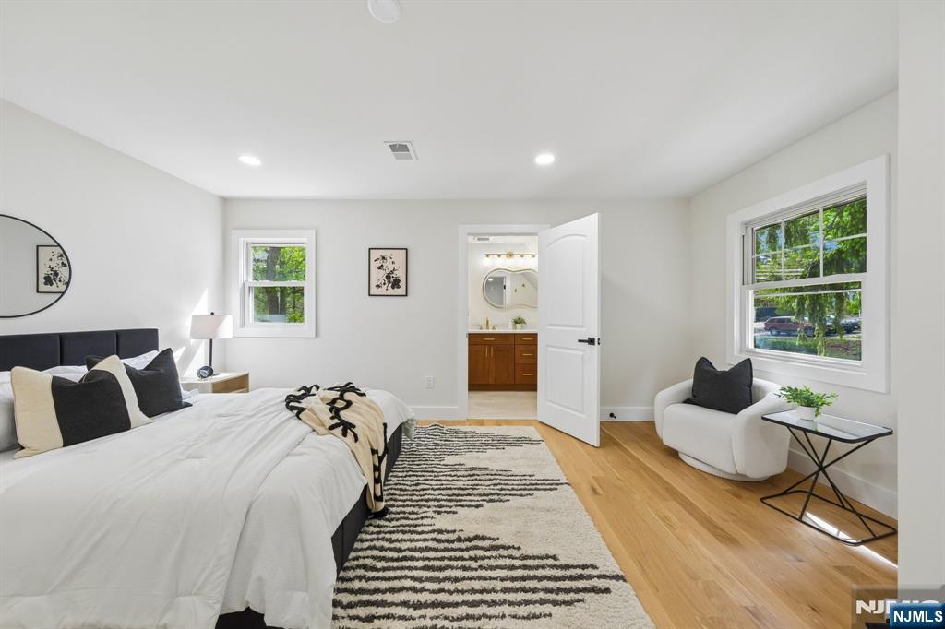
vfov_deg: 90.0
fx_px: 315
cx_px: 472
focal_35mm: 12
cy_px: 314
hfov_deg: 112.6
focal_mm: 8
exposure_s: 1/15
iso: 160
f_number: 8
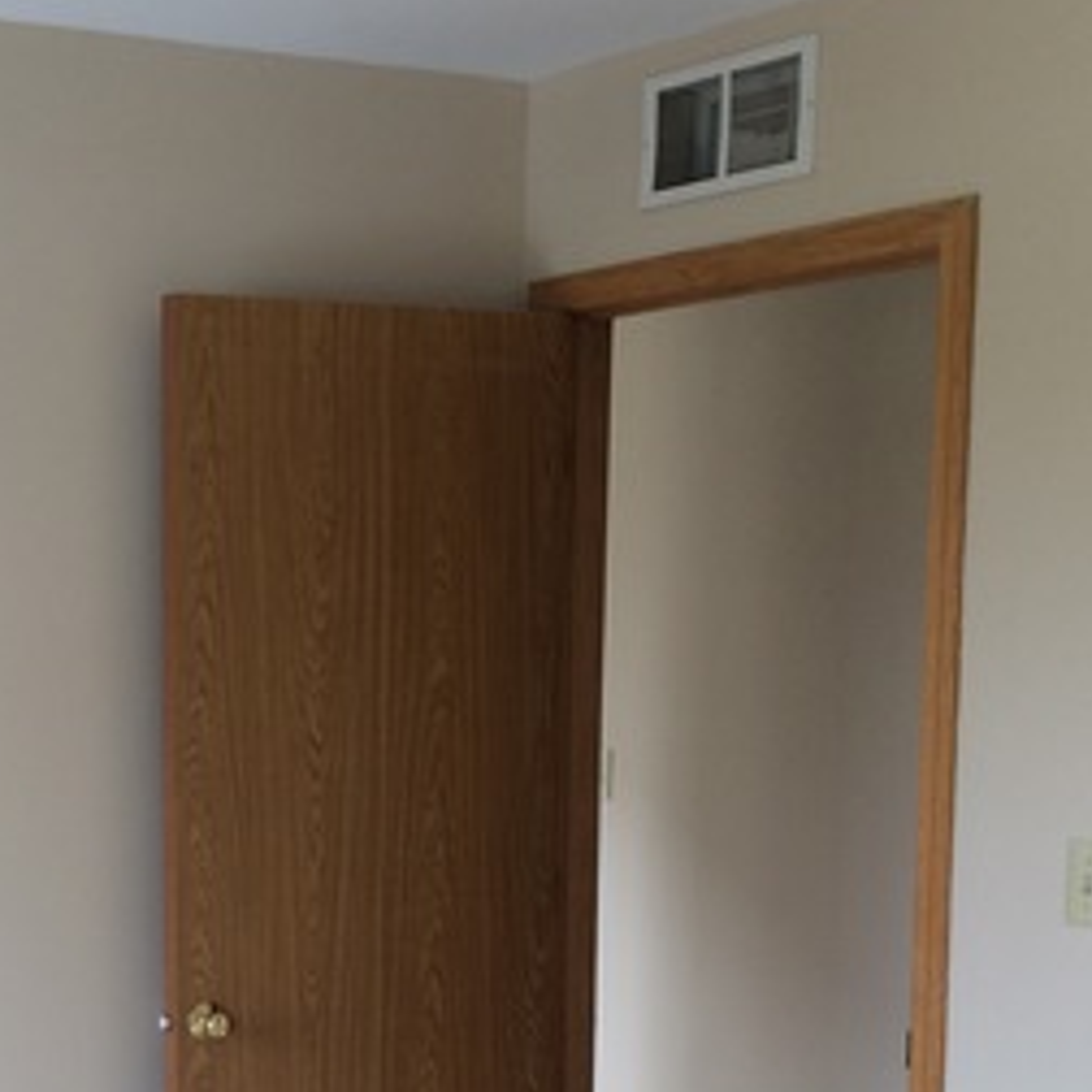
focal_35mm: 65
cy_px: 936
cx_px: 17
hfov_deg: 25.3
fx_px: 2320
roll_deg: +2.2
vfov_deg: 25.8
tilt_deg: -7.4
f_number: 2.2
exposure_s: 1/40
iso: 32
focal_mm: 4.15
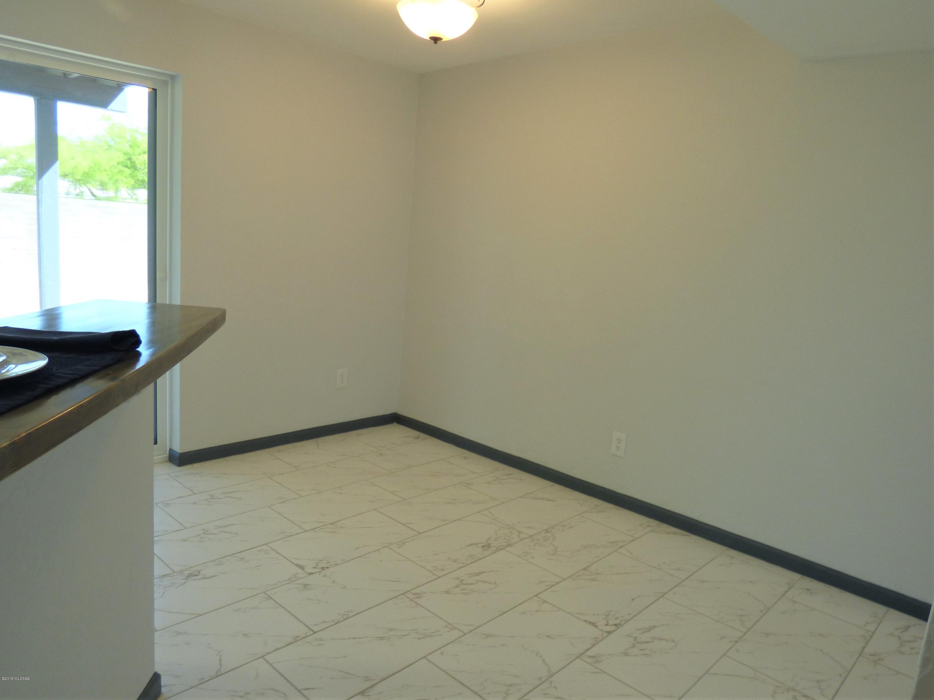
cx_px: 467
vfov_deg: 66.0
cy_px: 350
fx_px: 540
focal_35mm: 20
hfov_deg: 81.8
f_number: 2.8
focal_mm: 3.58
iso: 100
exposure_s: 1/80
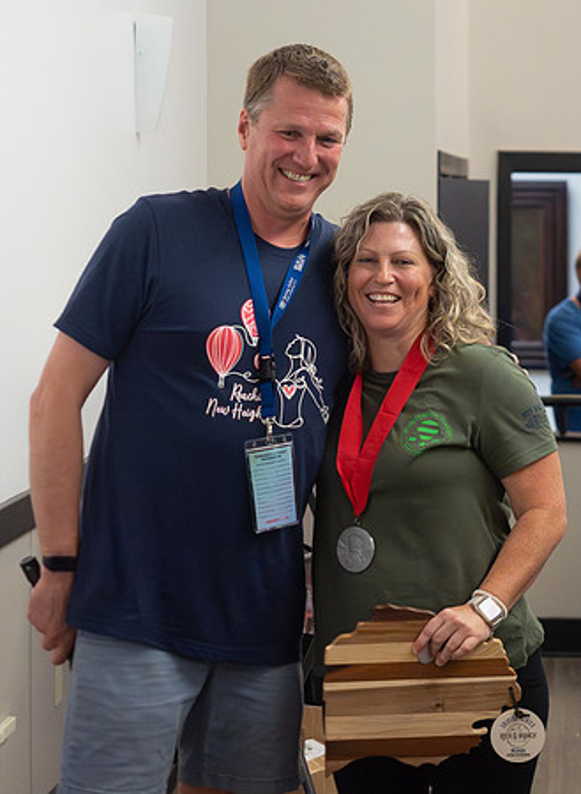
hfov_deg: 13.0
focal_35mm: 112
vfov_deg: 17.7
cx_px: 364
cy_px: 355
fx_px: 2557
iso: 6400
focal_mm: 32
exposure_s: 1/200
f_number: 2.8
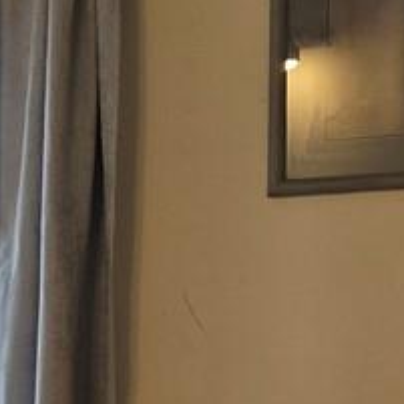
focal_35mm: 162
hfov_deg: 9.4
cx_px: -613
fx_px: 2139
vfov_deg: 10.5
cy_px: 589
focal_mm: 6.3
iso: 200
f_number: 1.7
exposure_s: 1/120
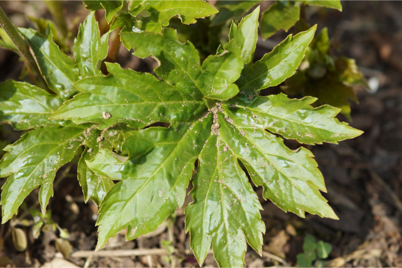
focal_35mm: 150
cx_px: 201
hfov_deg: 13.7
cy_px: 134
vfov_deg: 9.1
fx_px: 1675
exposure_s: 1/250
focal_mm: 100
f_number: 4.5
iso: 100
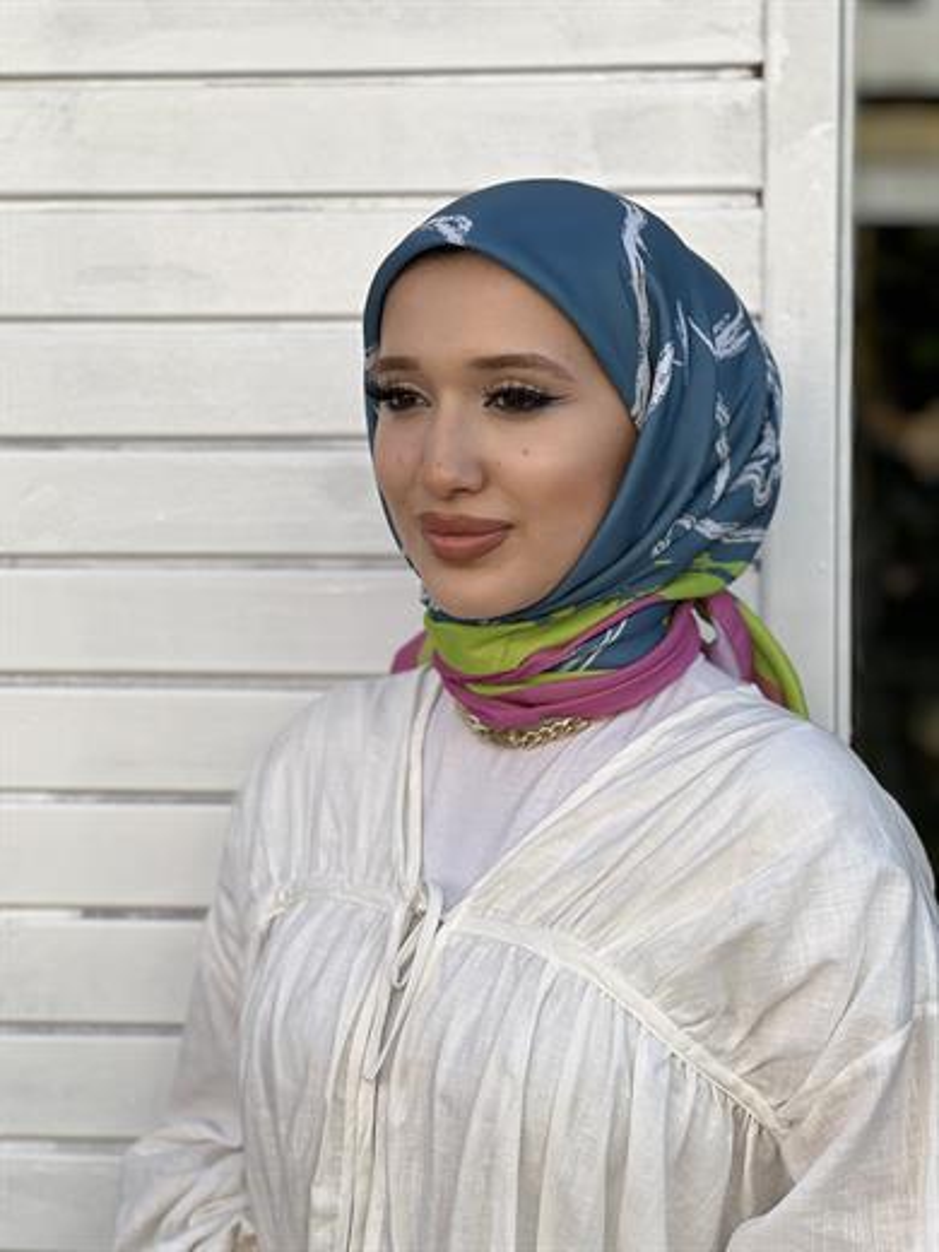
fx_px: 2785
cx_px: 470
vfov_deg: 25.3
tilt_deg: -3.9
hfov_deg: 19.1
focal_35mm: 77
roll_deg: +0.2
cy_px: 626
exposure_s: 1/167
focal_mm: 9
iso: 25
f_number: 2.8
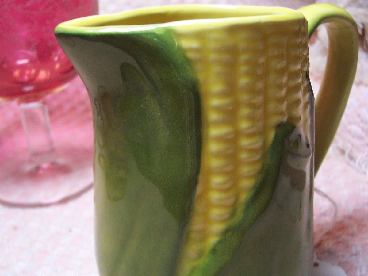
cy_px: 138
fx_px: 393
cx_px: 184
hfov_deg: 50.1
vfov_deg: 38.7
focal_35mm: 37
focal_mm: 5.6
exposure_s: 1/30
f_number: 2.8
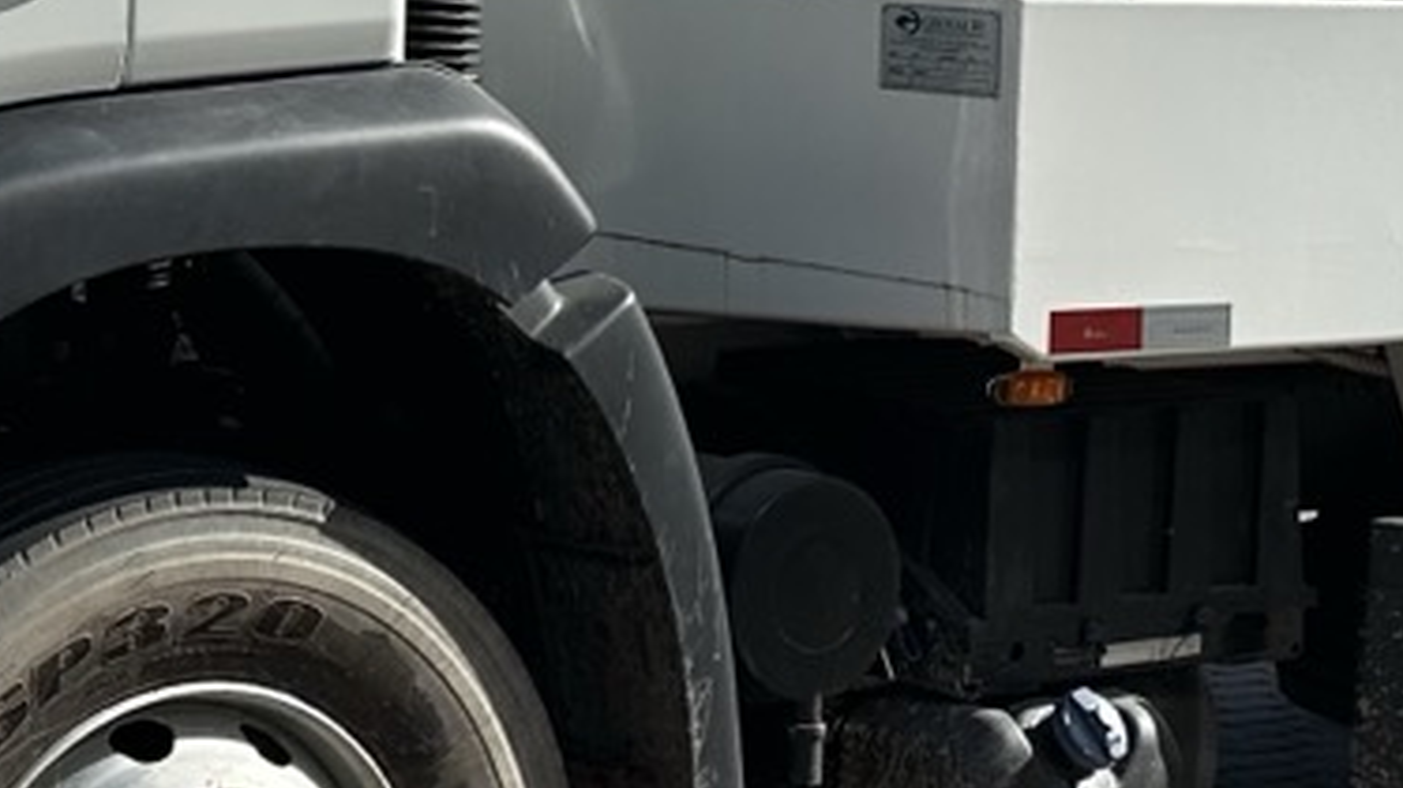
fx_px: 4165
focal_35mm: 112
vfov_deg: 10.7
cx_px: 484
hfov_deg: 19.1
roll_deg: -1.7
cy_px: -19
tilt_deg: +2.5
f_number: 1.78
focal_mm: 6.86
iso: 80
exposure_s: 1/5525
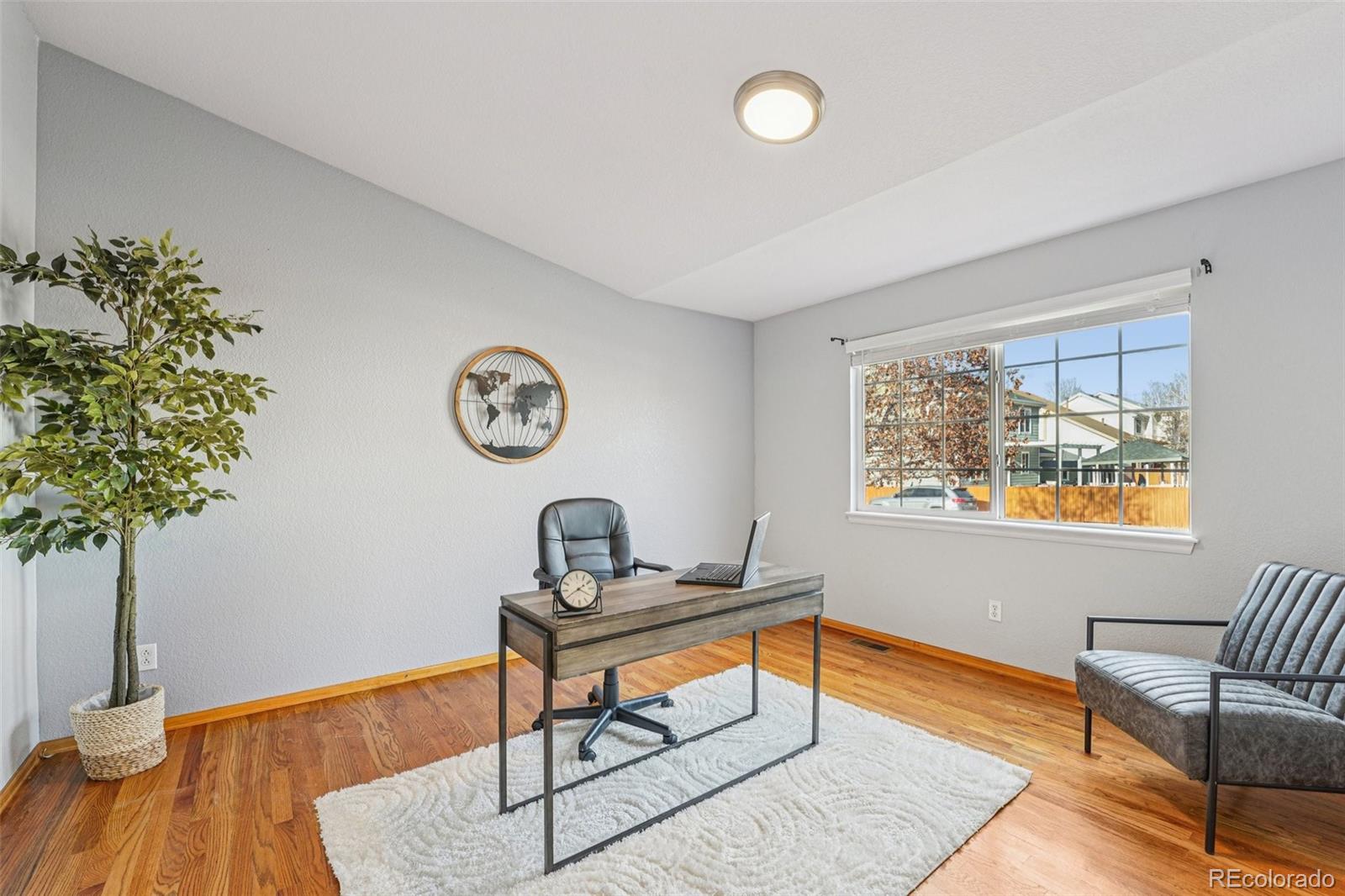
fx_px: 523
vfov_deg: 81.2
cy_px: 448
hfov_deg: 104.3
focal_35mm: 14
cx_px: 672
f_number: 8
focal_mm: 14
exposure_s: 1/15
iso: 400
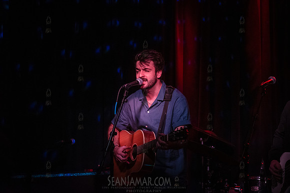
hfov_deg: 20.4
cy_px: 96
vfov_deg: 13.7
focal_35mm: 100
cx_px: 145
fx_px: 806
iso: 8000
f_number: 3.5
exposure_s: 1/320
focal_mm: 100
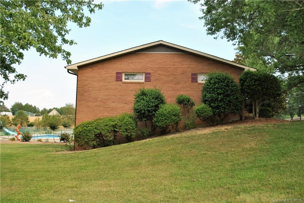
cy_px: 102
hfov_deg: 57.2
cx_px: 152
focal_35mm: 33
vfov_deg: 40.0
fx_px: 279
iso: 100
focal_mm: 22
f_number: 5
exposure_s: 1/200
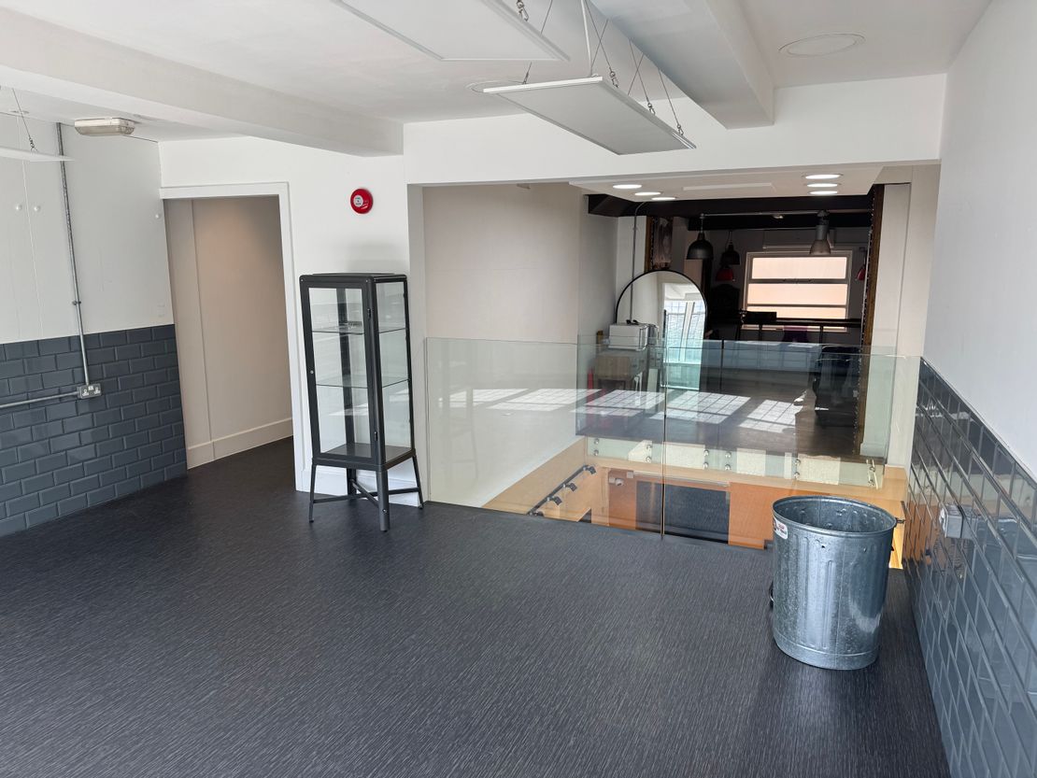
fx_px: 719
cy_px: 389
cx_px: 518
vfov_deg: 56.8
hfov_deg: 71.6
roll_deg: +0.7
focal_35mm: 24
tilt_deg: -10.0
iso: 64
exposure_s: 1/224
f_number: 1.78
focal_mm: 6.76
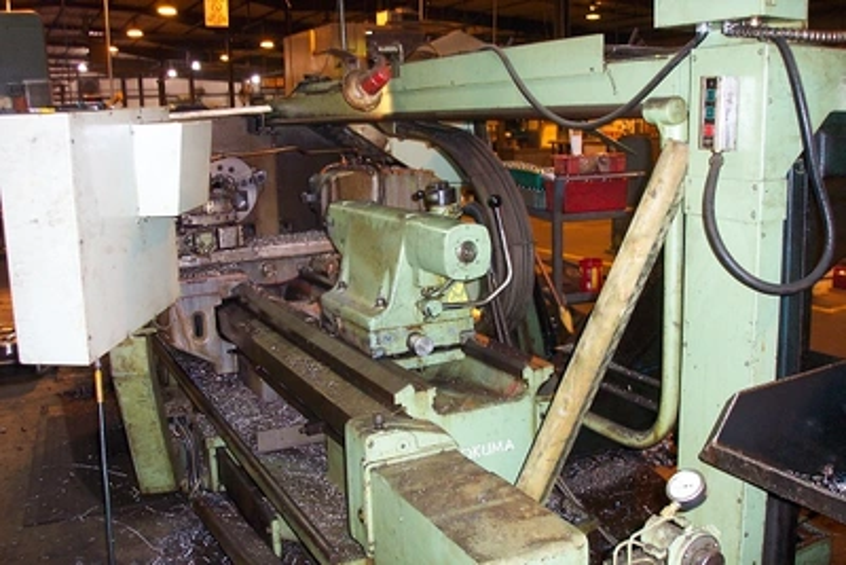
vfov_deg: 37.9
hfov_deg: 54.4
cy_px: 282
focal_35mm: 35
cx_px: 423
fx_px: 823
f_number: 2.8
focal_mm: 7.5
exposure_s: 1/30
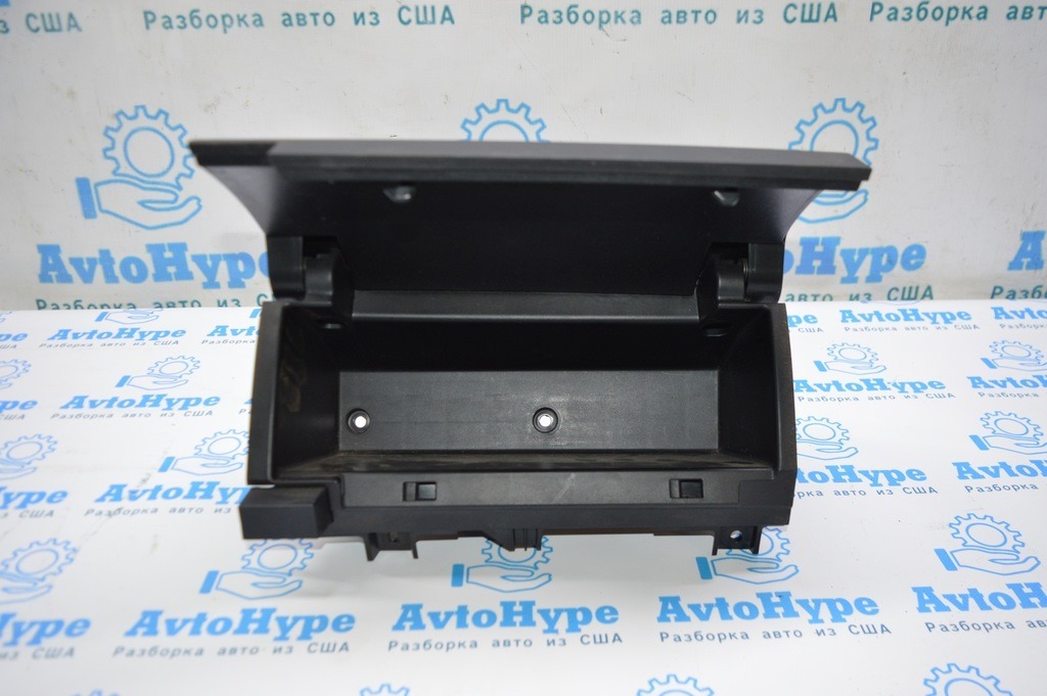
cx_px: 524
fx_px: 872
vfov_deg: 43.5
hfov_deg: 62.0
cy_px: 348
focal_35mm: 30
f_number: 3.5
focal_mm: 20
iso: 500
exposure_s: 1/60
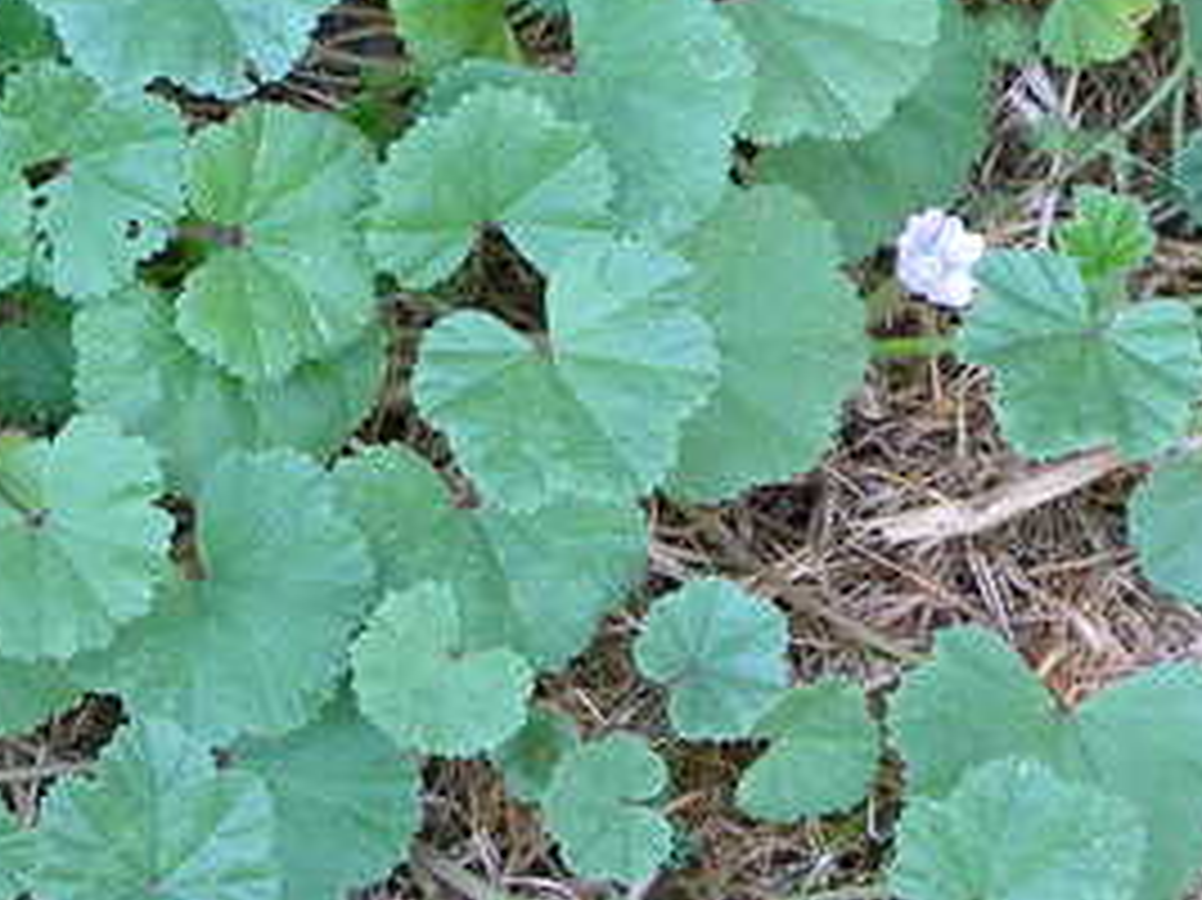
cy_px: 288
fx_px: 4686
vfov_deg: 11.0
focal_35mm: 135
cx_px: 378
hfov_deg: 14.6
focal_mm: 6.4
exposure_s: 1/60
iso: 342
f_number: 3.7
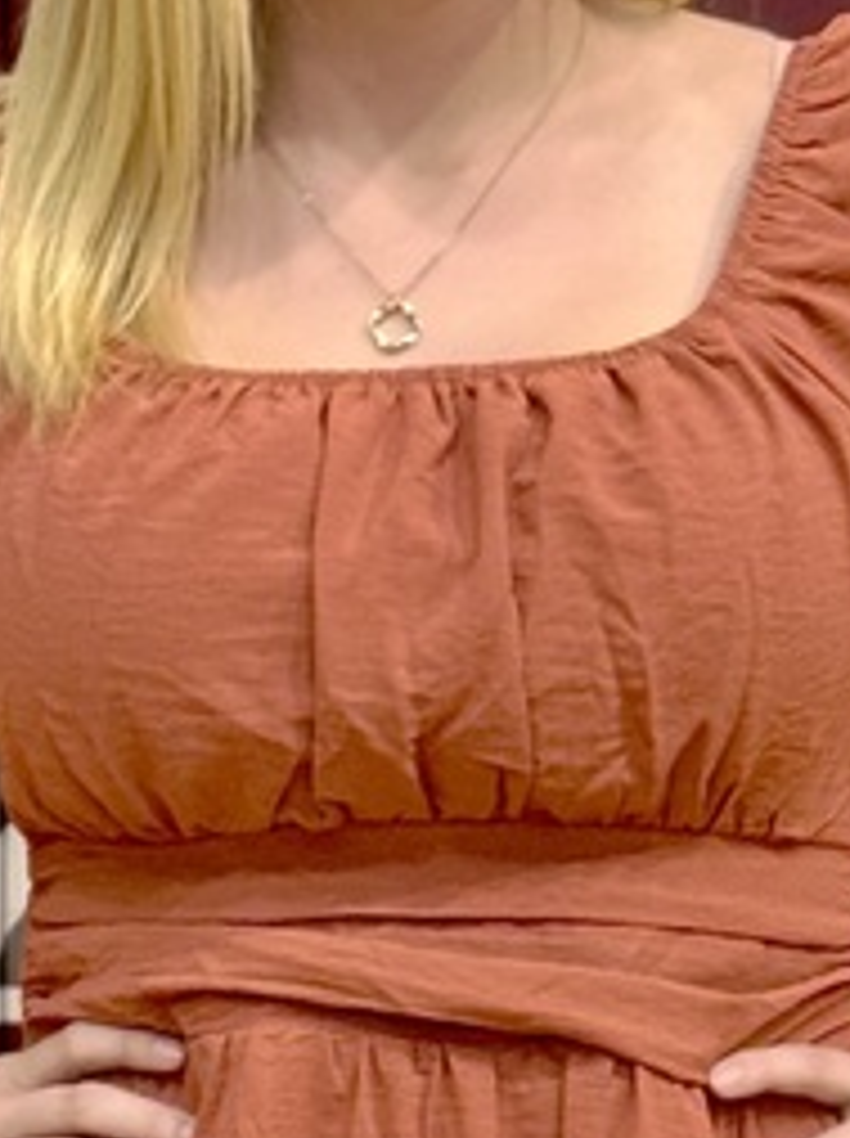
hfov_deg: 9.7
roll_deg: +1.1
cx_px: 387
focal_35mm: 152
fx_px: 4989
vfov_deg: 13.0
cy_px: 774
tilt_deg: -7.1
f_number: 1.78
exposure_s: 1/40
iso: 200
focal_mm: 6.76
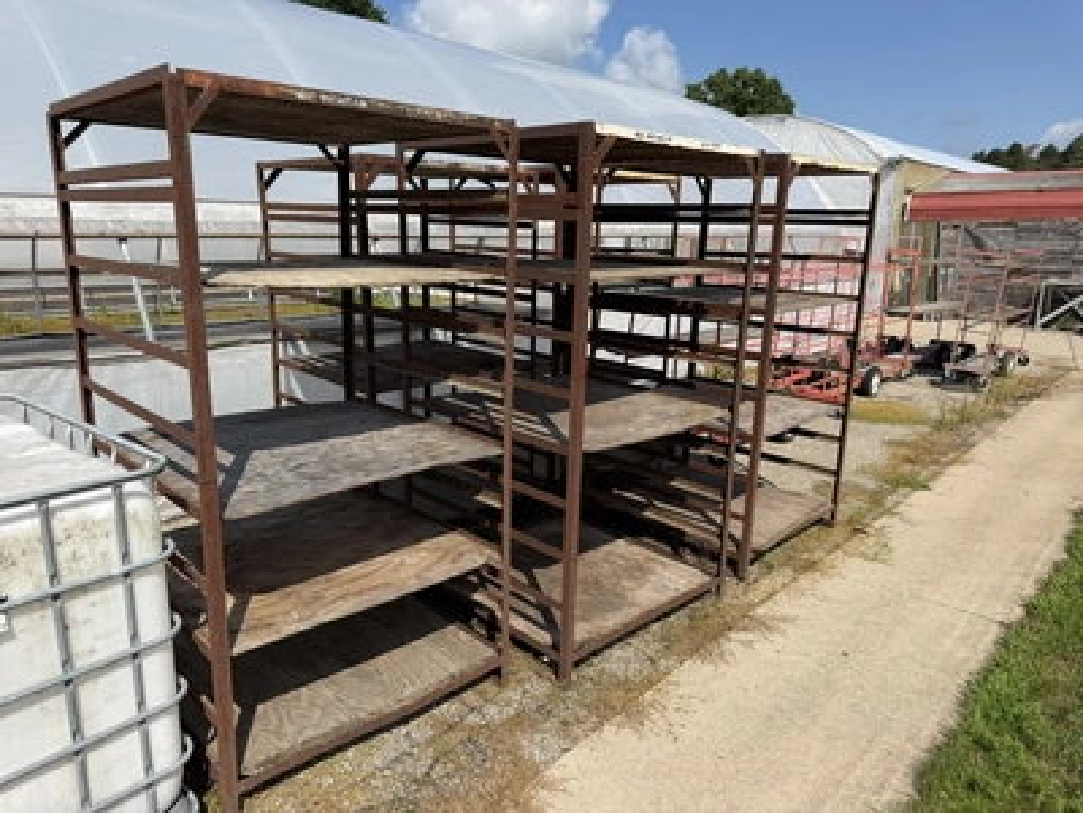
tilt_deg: -11.8
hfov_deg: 71.6
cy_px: 406
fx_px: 751
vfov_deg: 56.8
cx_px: 542
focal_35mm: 24
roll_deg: -0.8
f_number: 1.78
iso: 80
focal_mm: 6.76
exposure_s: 1/5714
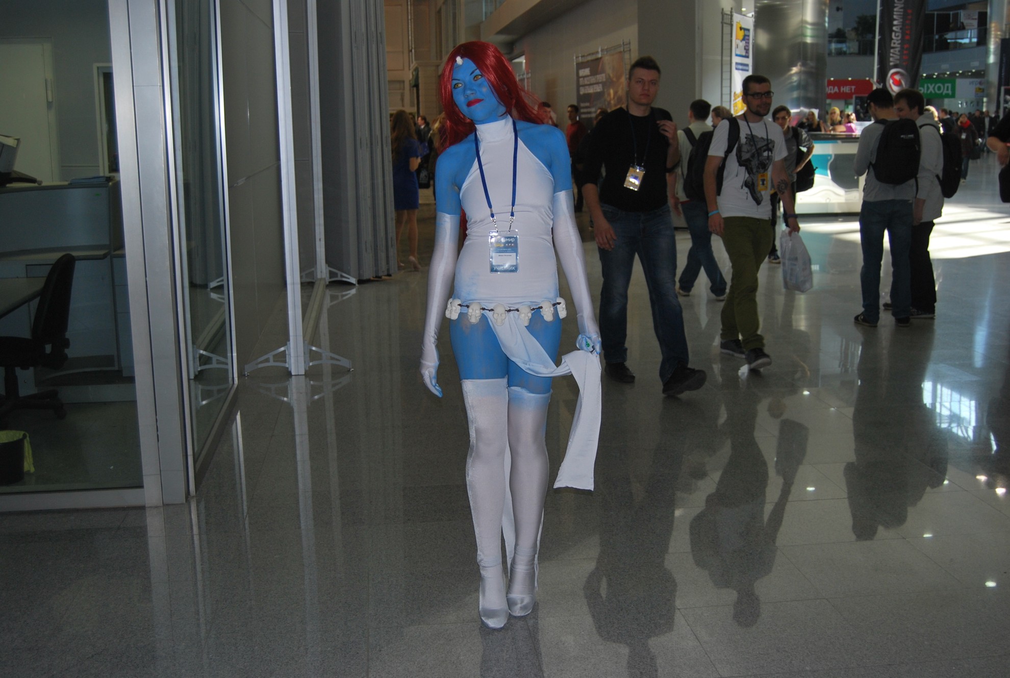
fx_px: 1181
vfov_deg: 32.0
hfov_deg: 46.3
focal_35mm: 42
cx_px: 505
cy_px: 339
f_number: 4.2
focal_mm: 28
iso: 200
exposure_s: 1/60
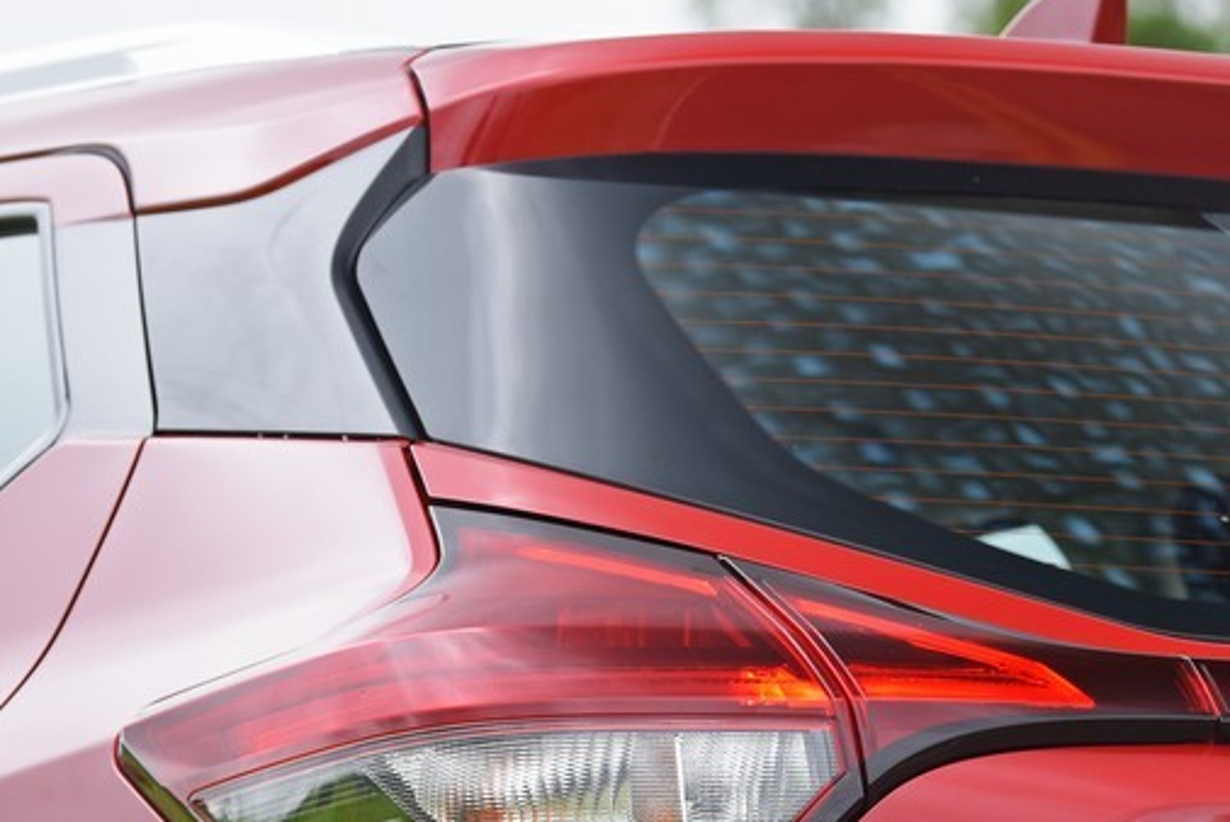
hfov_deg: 5.6
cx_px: 1213
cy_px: 1167
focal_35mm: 367
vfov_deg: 3.7
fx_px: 12546
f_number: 5
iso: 250
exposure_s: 1/125
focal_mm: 116
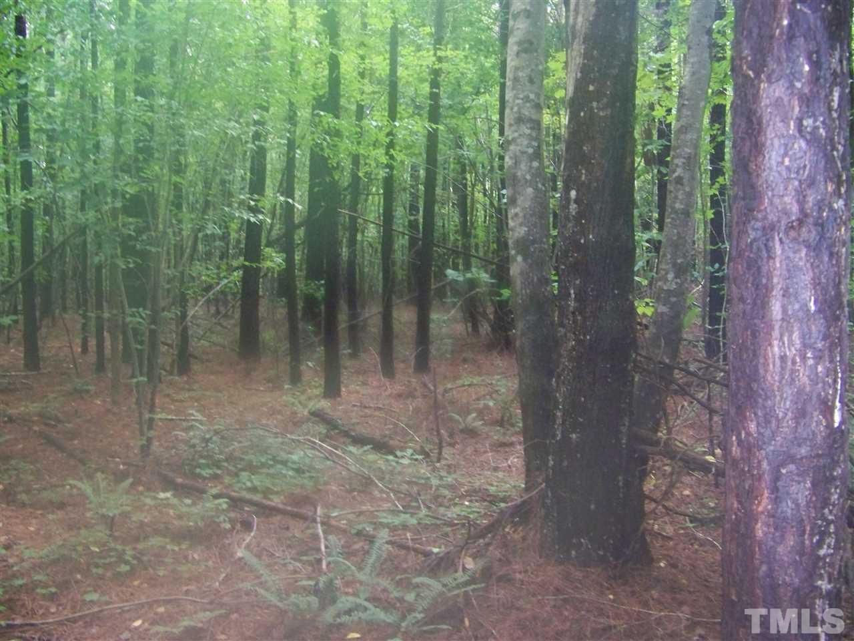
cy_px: 320
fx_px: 888
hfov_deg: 51.4
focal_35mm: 36
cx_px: 427
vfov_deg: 39.7
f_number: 2.8
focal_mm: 5.85
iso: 400
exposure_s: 1/30
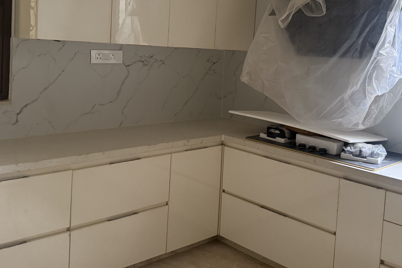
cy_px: 83
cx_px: 197
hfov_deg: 49.6
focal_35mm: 39
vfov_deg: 33.8
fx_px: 435
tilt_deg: -4.6
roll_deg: -3.2
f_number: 1.78
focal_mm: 6.76
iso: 500
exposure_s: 1/60
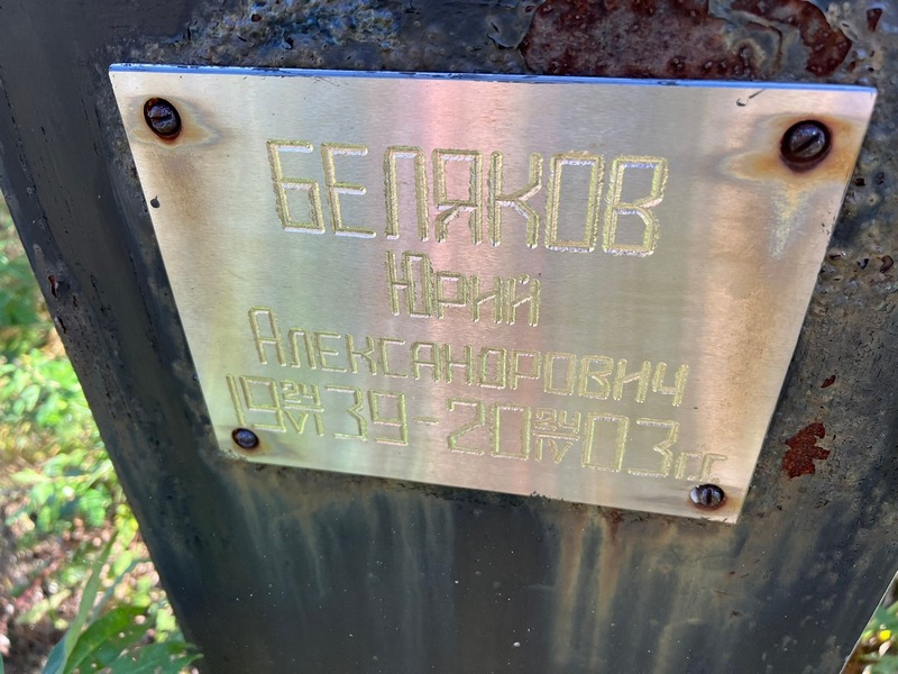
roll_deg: +0.7
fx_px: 674
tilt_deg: -31.3
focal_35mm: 26
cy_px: 337
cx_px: 449
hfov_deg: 67.3
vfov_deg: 53.1
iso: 50
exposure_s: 1/330
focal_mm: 5.7
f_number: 1.5
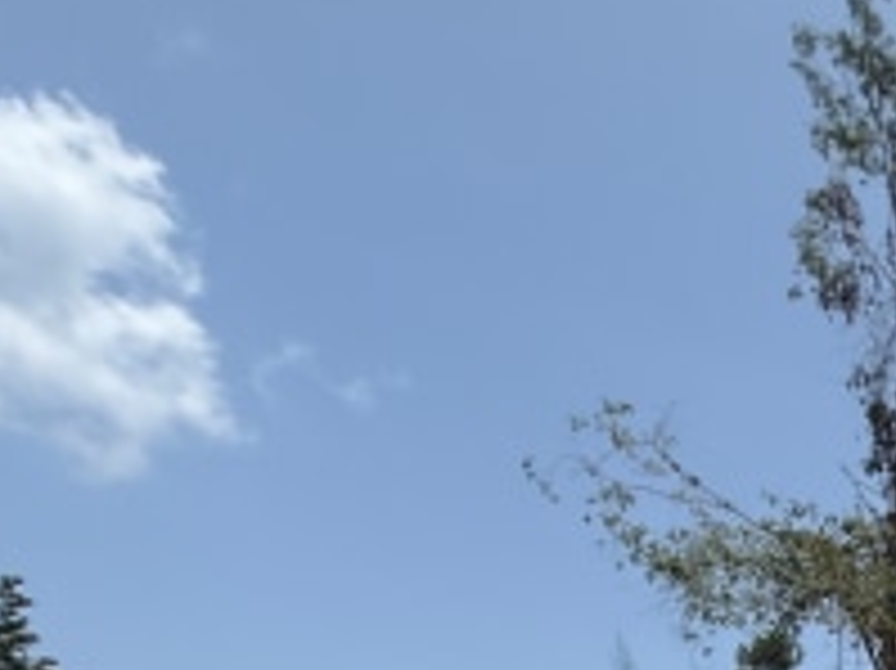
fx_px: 1164
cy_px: 1048
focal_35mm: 45
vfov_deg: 24.0
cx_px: 1328
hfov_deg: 28.4
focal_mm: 2.22
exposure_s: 1/2506
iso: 50
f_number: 2.2
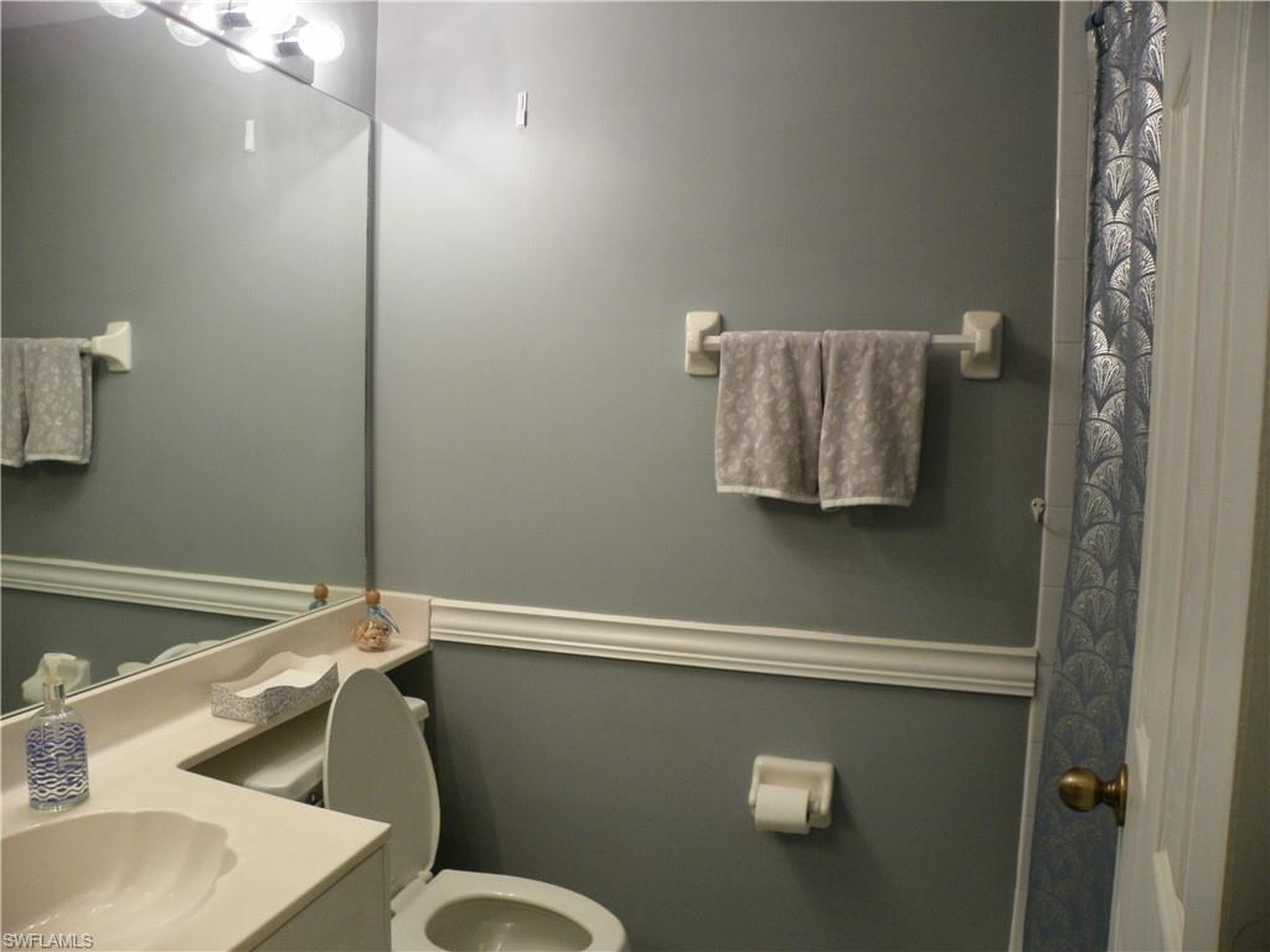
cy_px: 476
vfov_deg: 53.1
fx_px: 954
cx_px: 635
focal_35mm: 26
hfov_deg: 67.3
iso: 80
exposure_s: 1/40
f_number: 2.8
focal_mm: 4.6
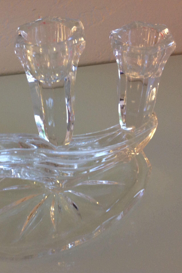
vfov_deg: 40.3
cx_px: 23
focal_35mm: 49
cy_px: 137
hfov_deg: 26.7
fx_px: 372
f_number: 2.4
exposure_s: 1/17
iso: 100
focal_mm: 4.28
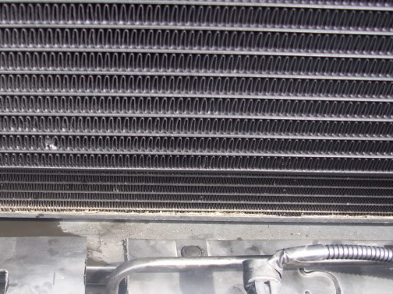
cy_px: 208
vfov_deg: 26.8
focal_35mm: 54
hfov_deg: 34.9
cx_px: 104
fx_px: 613
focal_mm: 5.7
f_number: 2.9
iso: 80
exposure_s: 1/50
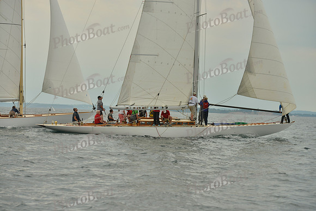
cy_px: 106
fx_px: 1071
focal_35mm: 122
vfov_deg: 11.2
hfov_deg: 16.8
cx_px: 158
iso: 200
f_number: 6.3
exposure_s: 1/800
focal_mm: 122
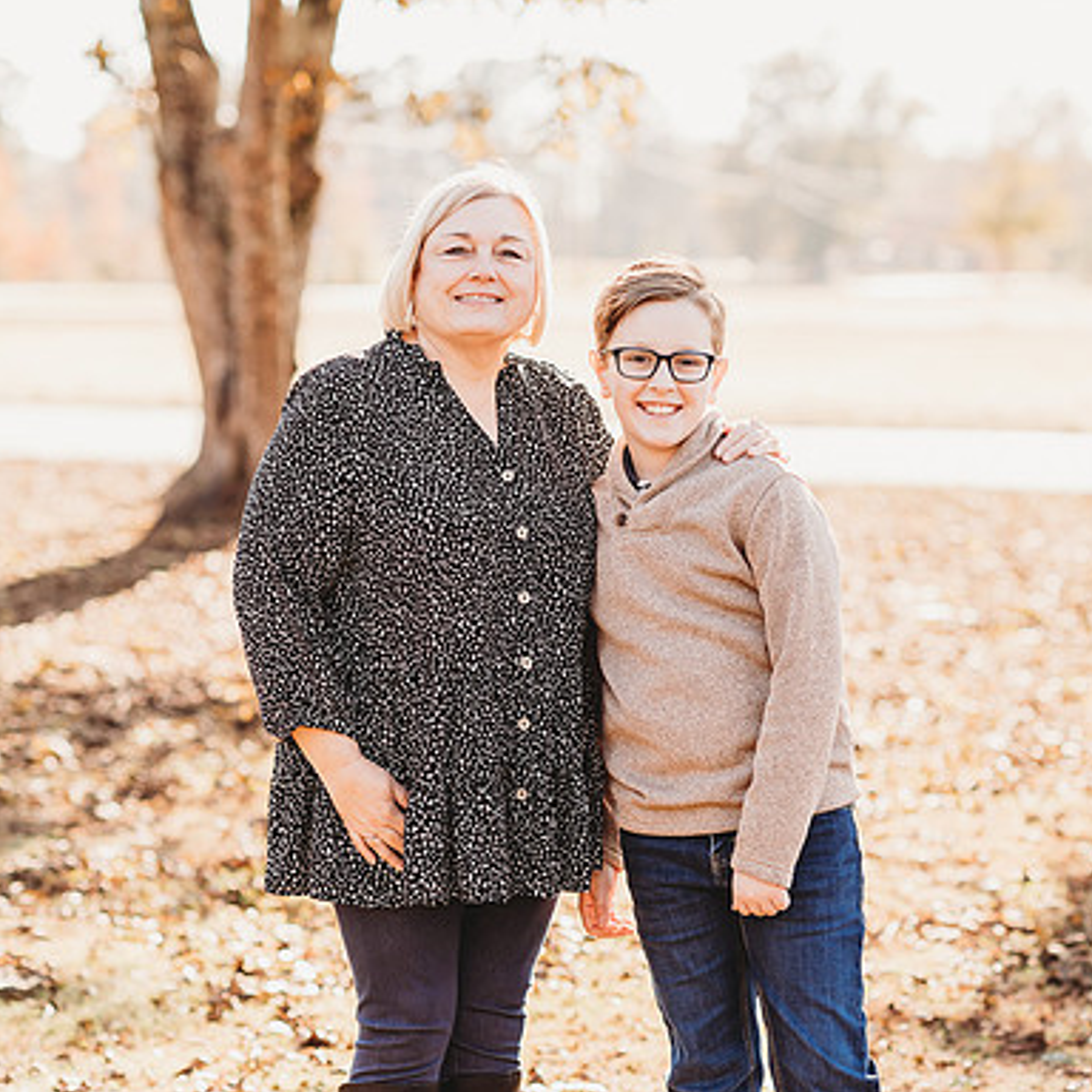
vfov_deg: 16.0
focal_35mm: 109
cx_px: 592
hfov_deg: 16.0
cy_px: 545
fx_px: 3890
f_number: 2.5
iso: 200
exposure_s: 1/640
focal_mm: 85
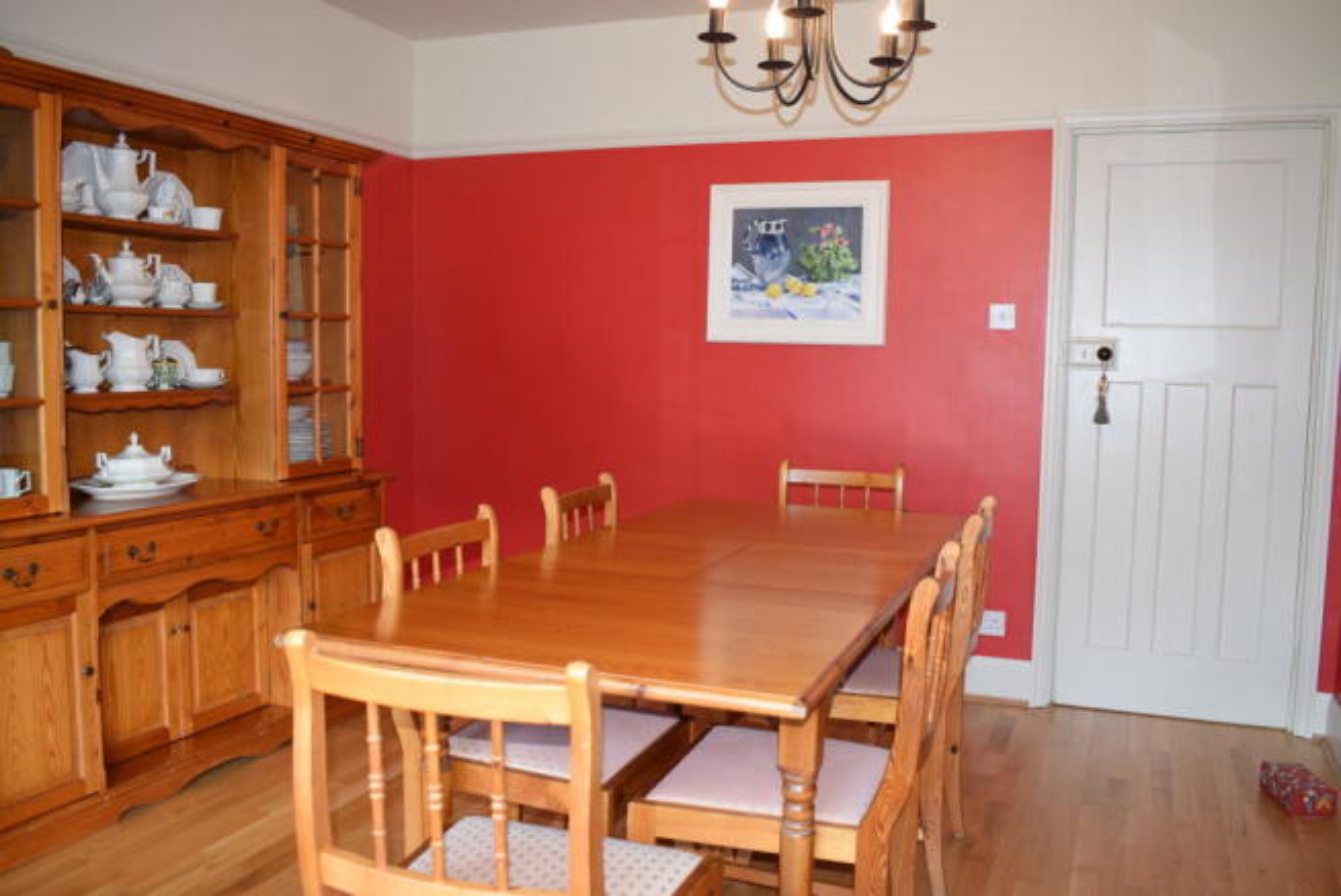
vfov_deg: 43.7
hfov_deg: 61.9
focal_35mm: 30
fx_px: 1118
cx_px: 670
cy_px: 448
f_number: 5
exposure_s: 1/80
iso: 800
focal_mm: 20
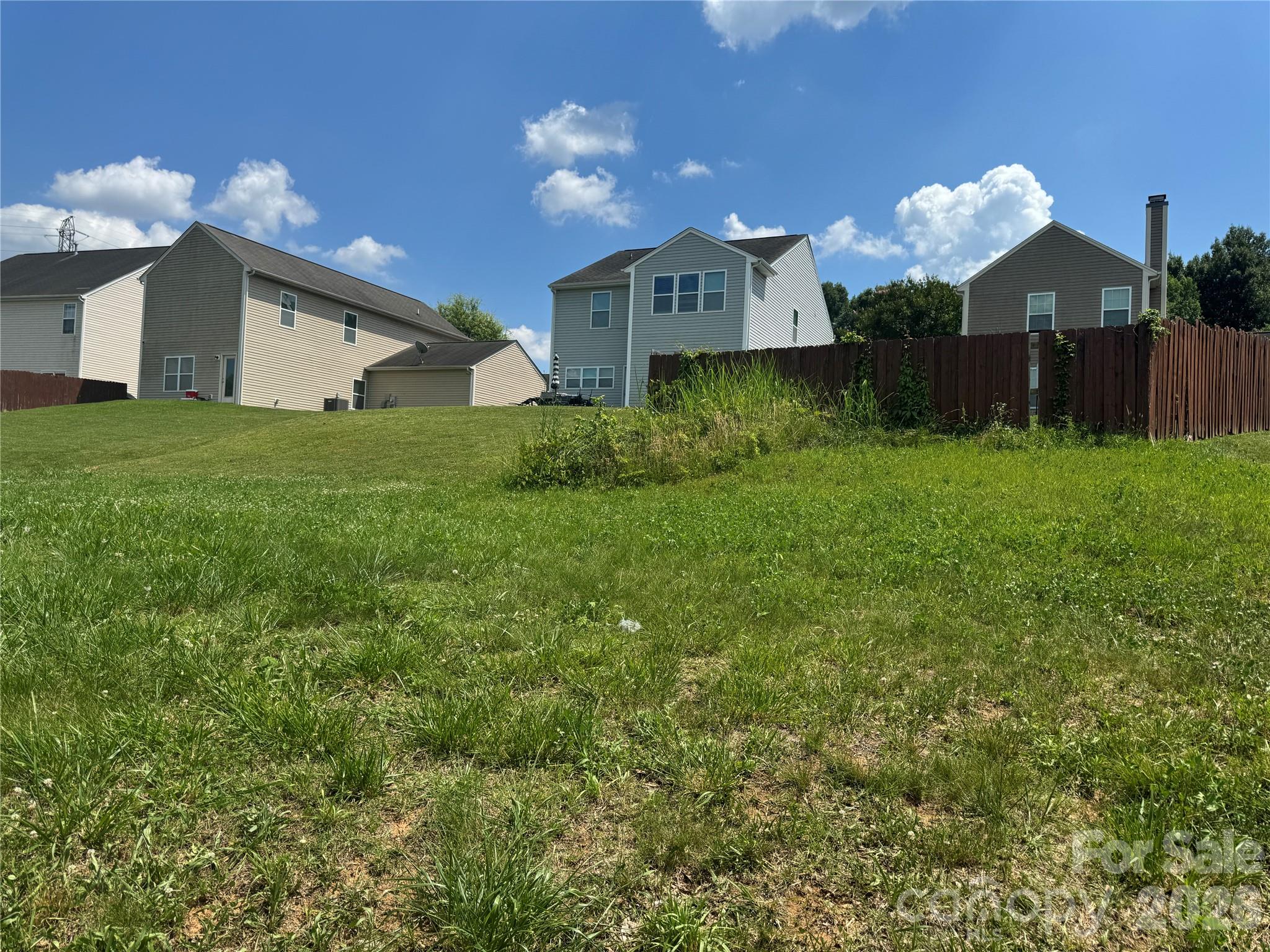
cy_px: 476
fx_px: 881
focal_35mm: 24
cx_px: 635
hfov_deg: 71.6
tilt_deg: +2.2
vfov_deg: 56.8
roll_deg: -2.6
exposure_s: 1/5348
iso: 80
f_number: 1.78
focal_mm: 6.76
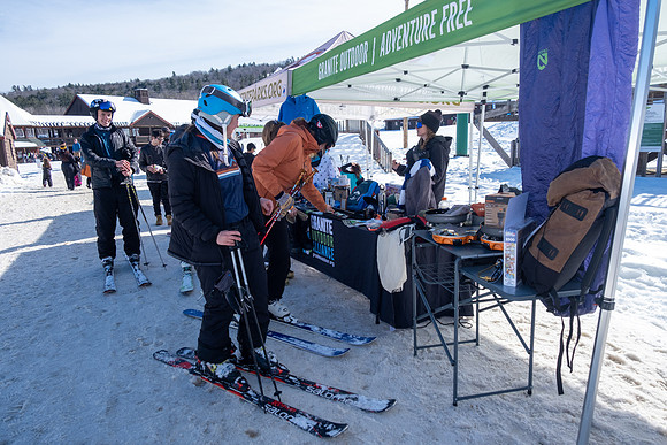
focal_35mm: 24
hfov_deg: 73.7
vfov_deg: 53.2
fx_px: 445
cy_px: 222
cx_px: 334
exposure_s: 1/1000
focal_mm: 16
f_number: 5
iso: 320
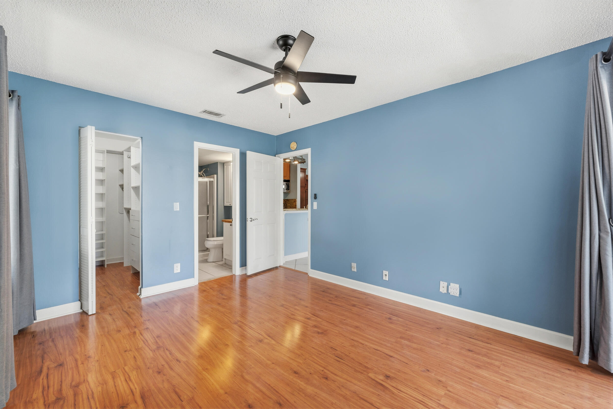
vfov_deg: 81.2
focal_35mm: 14
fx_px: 238
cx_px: 306
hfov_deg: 104.3
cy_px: 204
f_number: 9
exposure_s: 1/3
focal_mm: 14
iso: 250
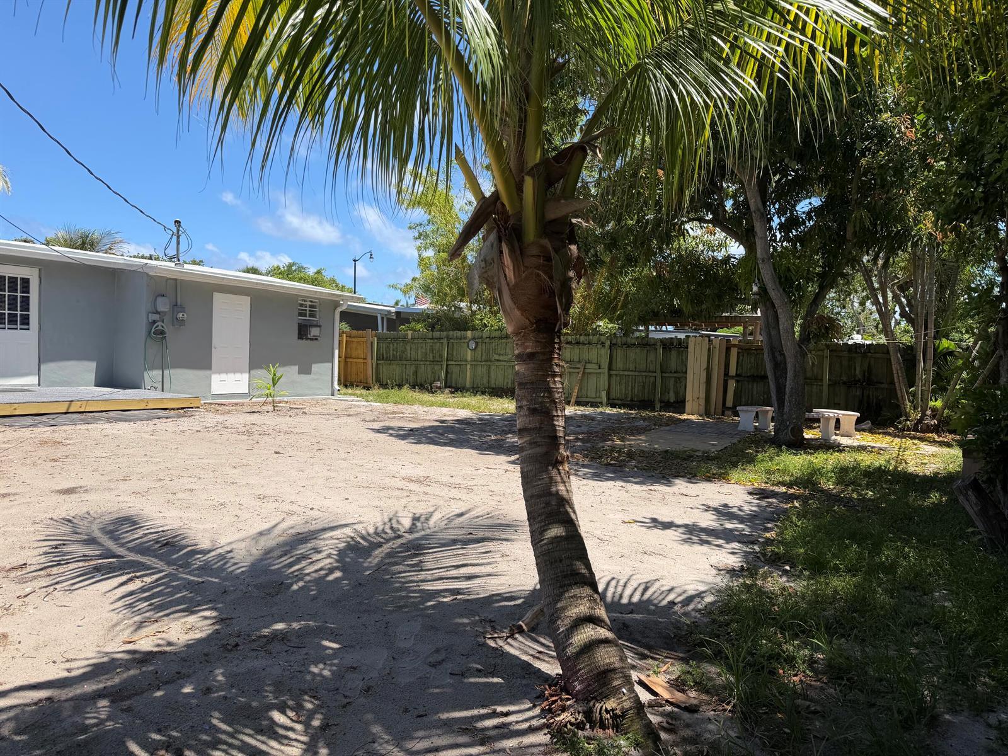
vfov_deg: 56.8
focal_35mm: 24
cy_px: 378
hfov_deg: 71.6
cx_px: 504
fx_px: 699
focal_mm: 6.76
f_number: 1.78
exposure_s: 1/3425
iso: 80
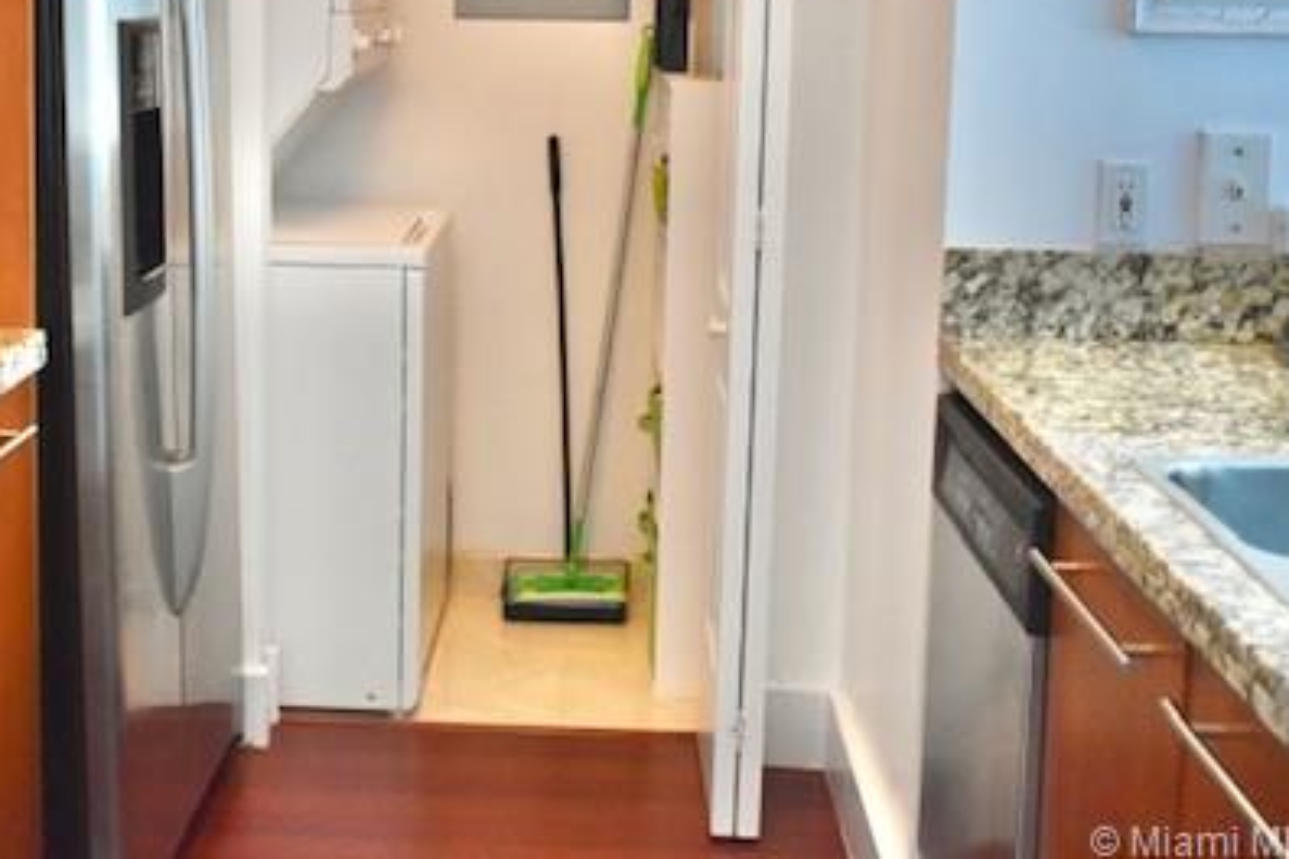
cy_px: 177
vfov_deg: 23.9
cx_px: 492
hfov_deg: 35.6
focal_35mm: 56
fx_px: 1998
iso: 3200
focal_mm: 23
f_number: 3.8
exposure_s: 1/500
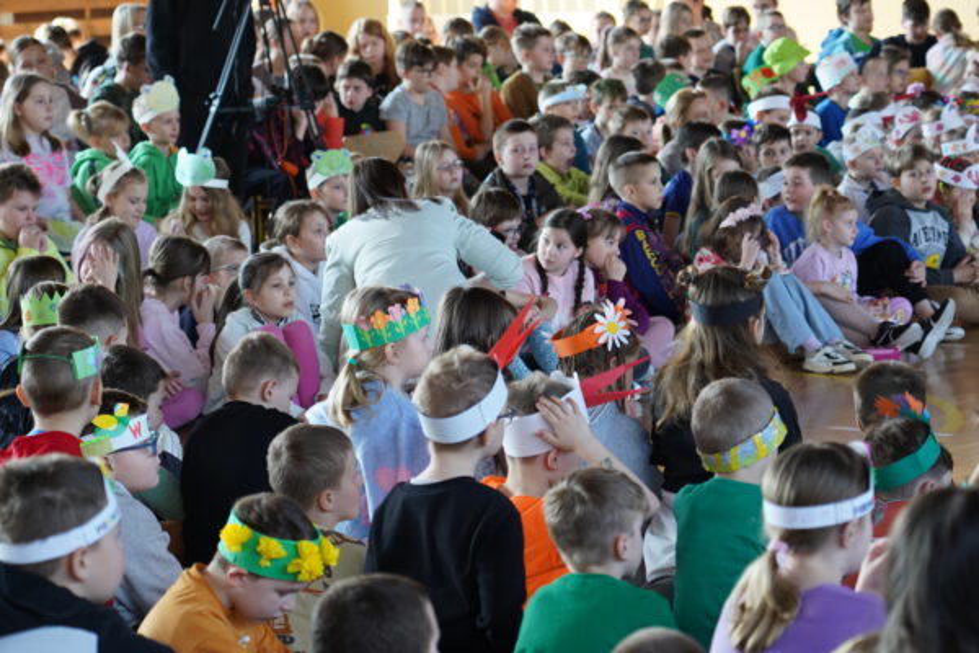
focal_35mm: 130
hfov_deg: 15.8
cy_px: 326
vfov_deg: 10.5
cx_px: 490
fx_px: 3535
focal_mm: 87
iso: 1250
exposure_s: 1/160
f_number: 4
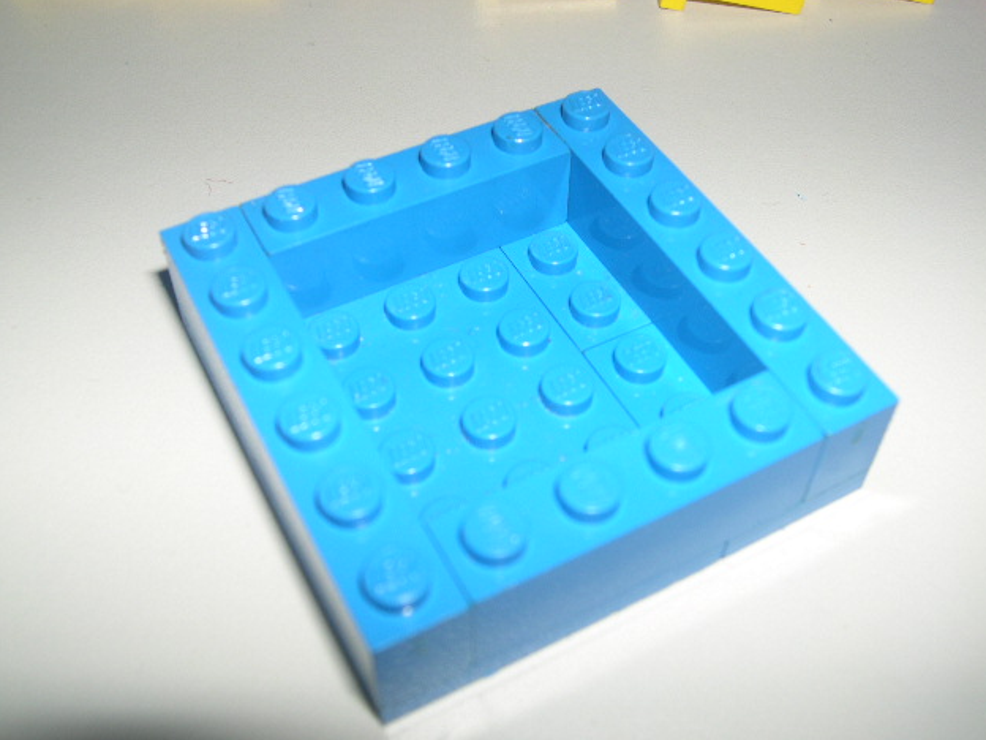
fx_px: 1111
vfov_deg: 36.8
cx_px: 504
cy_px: 373
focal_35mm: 39
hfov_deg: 47.9
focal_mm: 8
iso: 100
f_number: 7.6
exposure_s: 1/60
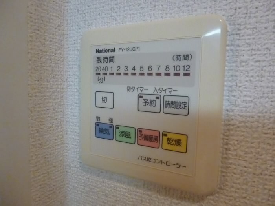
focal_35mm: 25
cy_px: 103
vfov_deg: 54.9
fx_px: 199
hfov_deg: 69.4
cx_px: 138
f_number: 3.1
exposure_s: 1/80
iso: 1600
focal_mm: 4.5
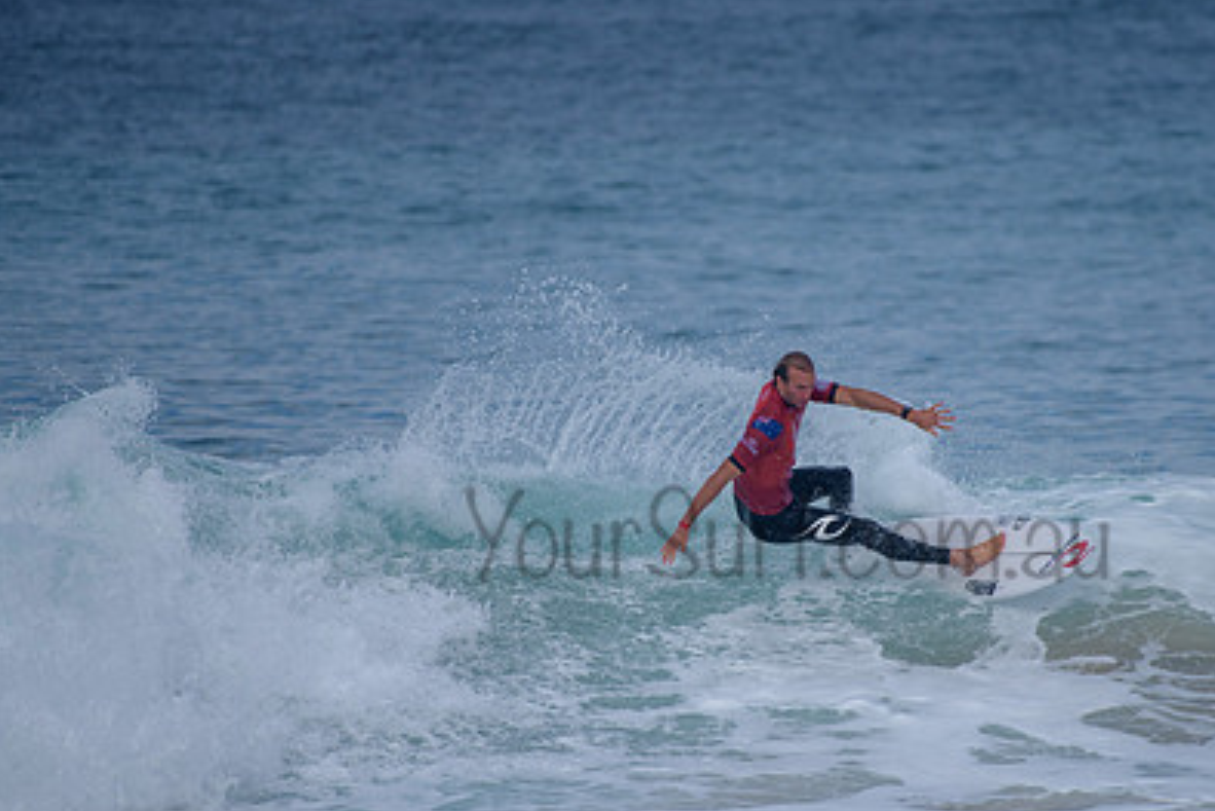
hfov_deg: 2.8
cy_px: 507
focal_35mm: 736
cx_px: 783
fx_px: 24848
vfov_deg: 1.9
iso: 180
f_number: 5.6
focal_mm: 500
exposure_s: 1/2000
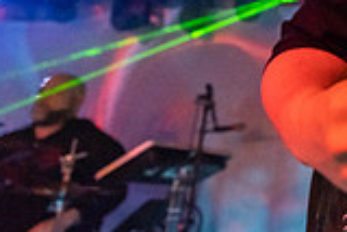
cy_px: 15
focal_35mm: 56
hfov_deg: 24.1
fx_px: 540
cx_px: 570
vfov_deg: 23.5
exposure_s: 1/250
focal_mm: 14
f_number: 2.8
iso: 3200
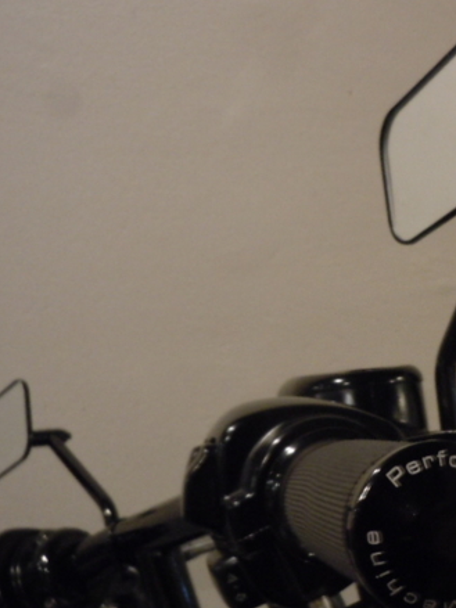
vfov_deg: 37.4
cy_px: 348
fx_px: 896
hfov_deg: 27.4
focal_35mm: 51
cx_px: 424
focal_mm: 5
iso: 400
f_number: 3.7
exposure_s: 1/4
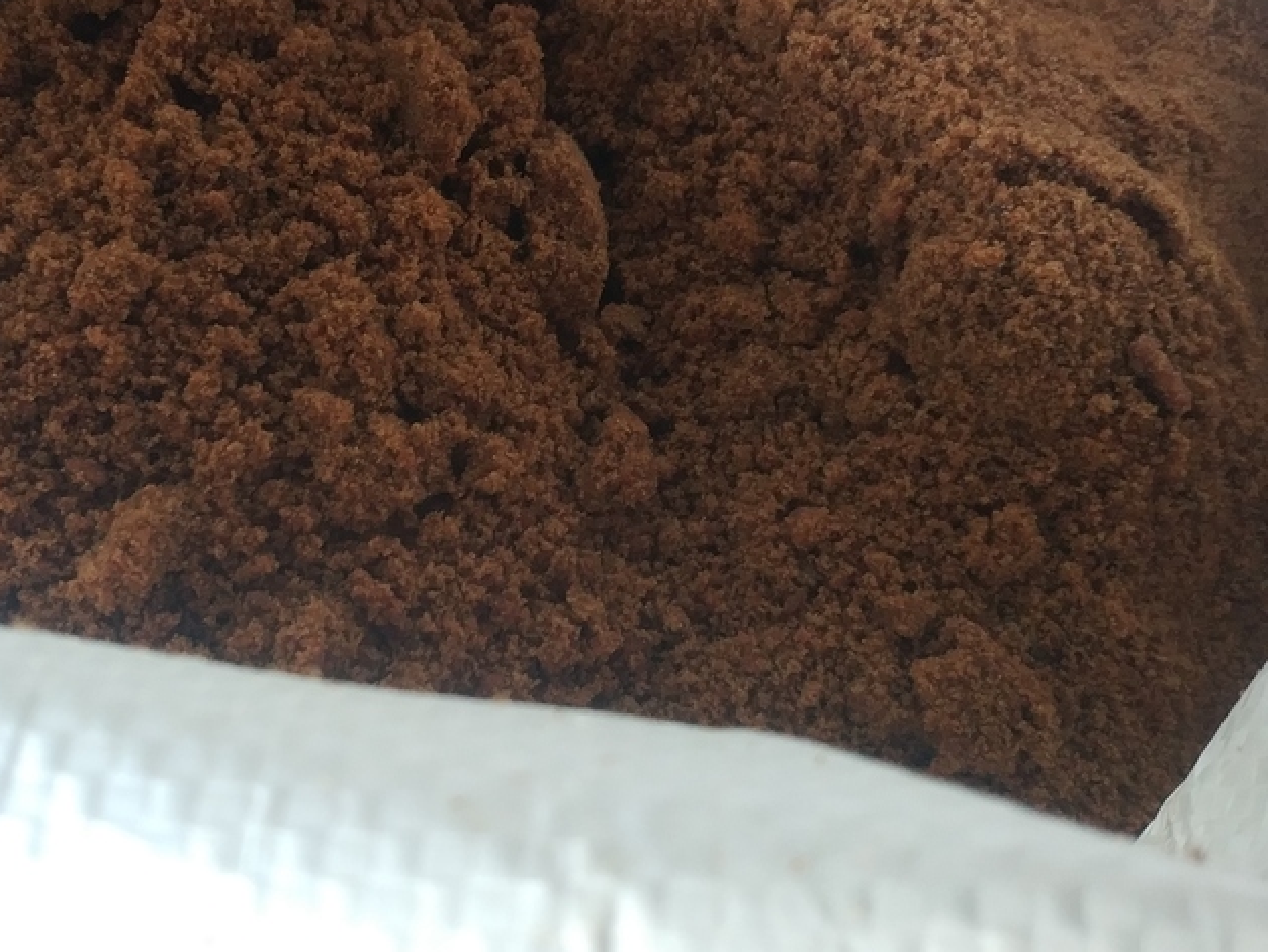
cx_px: 475
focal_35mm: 51
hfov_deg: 37.2
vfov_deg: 28.4
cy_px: 307
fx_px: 1869
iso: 406
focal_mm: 4.5
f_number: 2
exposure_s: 1/25
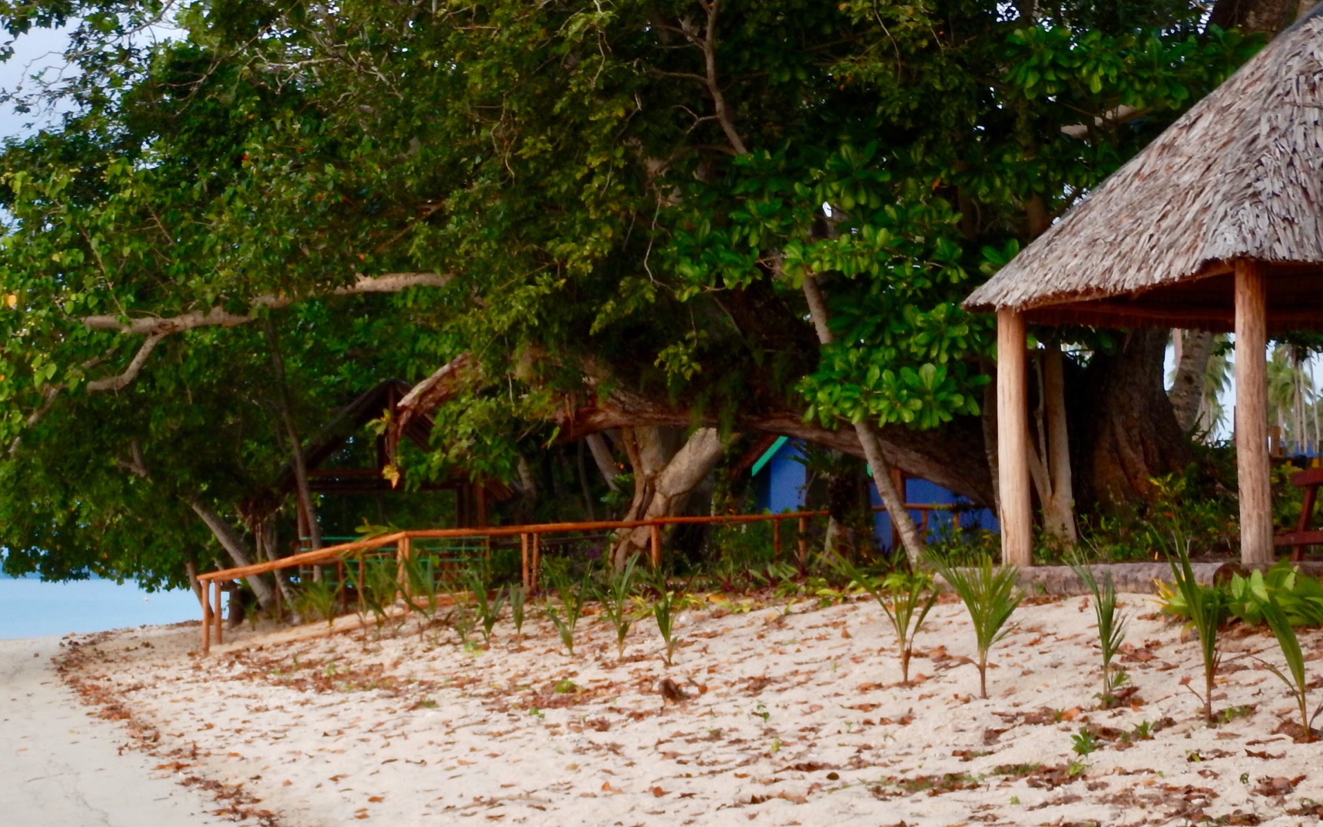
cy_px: 526
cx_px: 627
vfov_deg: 19.1
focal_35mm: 68
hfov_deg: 30.2
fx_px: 2452
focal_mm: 8.5
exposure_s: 1/30
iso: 125
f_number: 4.3
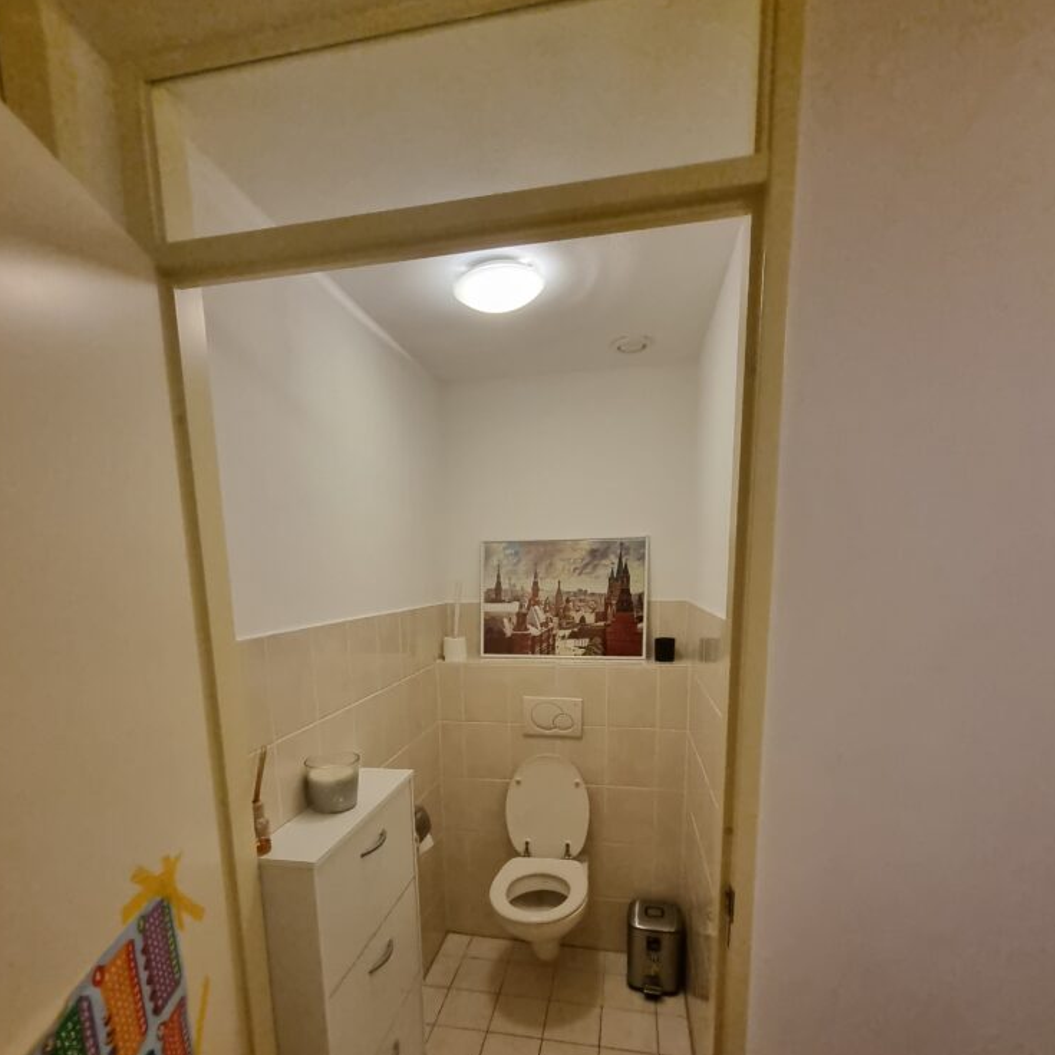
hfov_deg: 87.4
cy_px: 675
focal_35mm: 16
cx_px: 514
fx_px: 552
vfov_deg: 85.3
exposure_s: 1/33
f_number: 2.2
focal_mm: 2.2
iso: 640
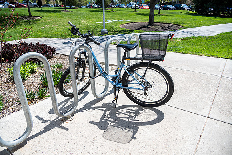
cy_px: 78
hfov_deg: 73.7
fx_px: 155
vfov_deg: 53.2
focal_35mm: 24
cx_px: 116
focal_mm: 24
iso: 64
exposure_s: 1/1250
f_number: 4
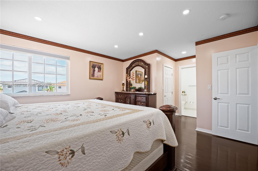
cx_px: 129
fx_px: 100
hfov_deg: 104.3
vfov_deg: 81.1
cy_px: 86
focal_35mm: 14
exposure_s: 1/50
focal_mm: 14
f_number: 3.5
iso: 200
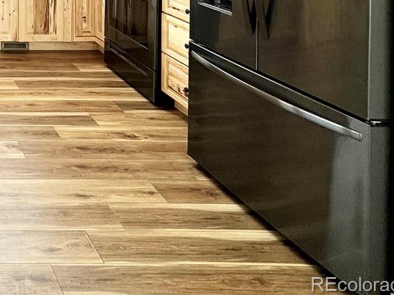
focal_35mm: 38
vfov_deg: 29.3
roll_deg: -0.1
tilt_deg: -0.1
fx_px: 433
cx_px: -116
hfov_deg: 34.7
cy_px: -102
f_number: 2.2
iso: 40
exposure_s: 1/459
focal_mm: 2.22
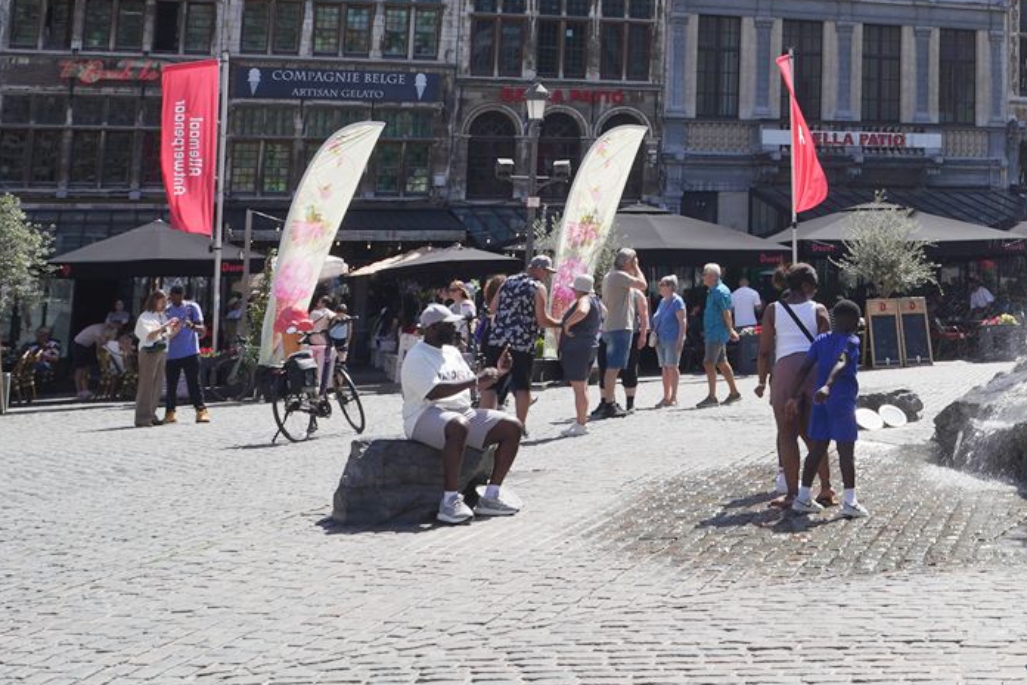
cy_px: -146
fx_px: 1968
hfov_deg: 27.0
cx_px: 1107
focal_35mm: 69
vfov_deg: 18.6
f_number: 13
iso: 100
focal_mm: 24
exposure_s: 1/100
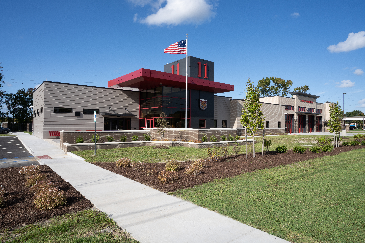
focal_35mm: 21
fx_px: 213
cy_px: 122
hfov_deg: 81.2
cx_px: 182
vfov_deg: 59.5
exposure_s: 1/200
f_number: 11
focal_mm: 21
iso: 160
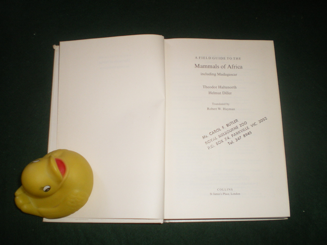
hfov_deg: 49.0
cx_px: 164
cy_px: 122
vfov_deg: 37.7
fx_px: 359
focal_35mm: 38
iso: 200
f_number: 3.1
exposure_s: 1/50
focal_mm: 6.3
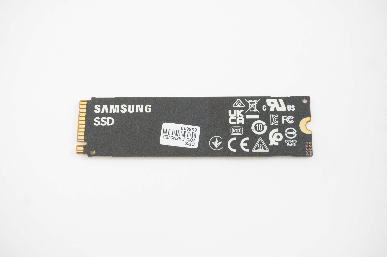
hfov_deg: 34.2
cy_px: 128
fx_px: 628
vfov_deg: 23.1
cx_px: 194
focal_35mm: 58
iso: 8000
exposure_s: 1/200
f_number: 6.3
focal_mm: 39
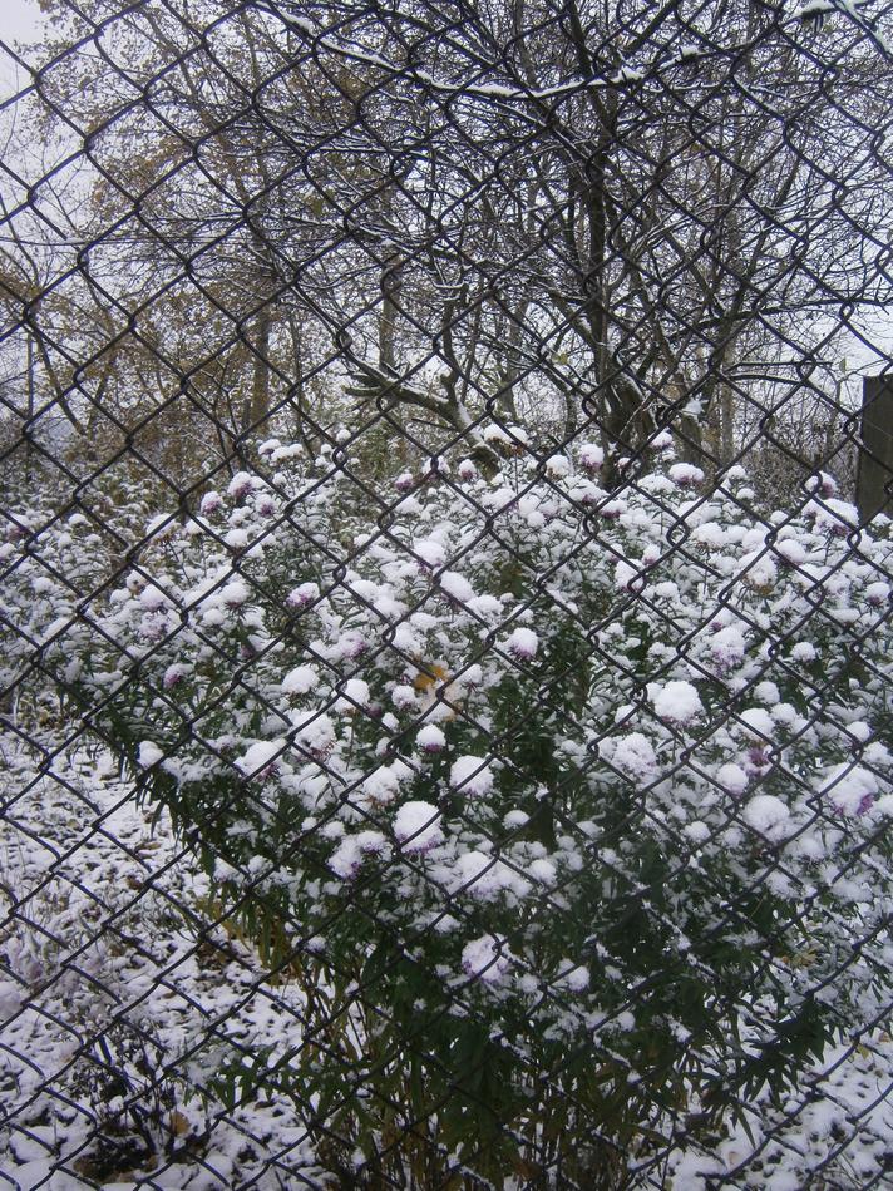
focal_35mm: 26
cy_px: 596
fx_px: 895
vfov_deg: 67.3
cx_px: 446
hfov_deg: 53.0
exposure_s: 1/125
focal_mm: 4.7
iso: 80
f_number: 2.8
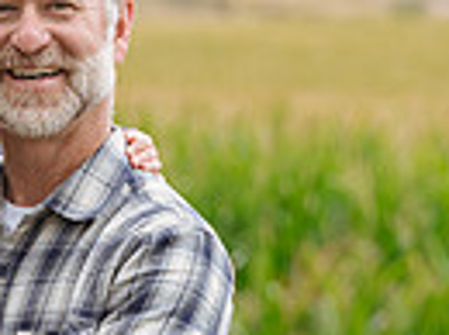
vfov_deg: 2.9
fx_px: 6732
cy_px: 199
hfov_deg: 3.8
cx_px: -321
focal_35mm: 520
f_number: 5.6
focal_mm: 121
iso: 200
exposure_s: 1/125
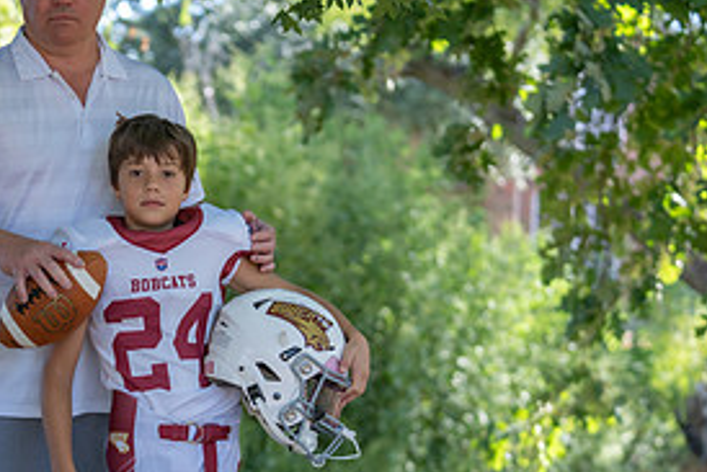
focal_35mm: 148
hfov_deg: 13.8
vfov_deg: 9.3
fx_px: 2908
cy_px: 334
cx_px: 101
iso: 160
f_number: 2.8
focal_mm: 70
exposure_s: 1/320
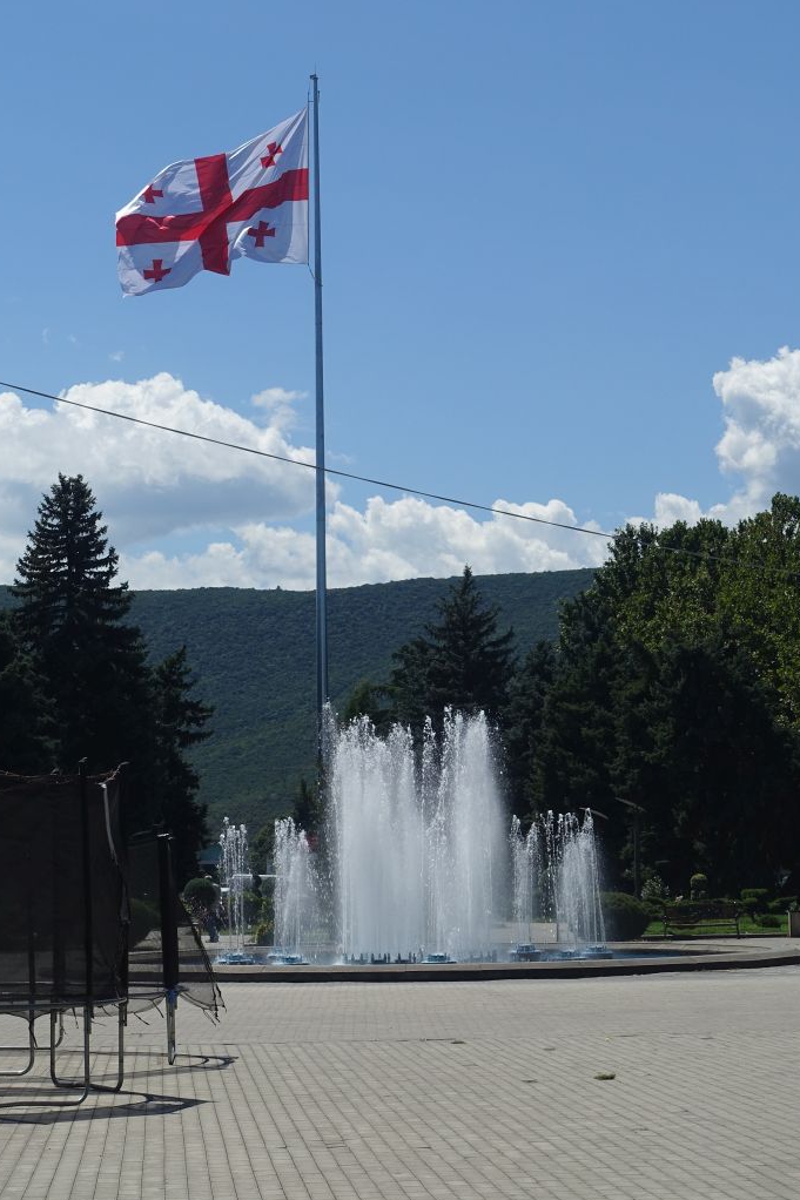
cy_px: 460
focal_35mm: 87
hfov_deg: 15.7
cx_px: 370
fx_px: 2901
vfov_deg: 23.3
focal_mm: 23.9
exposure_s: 1/125
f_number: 5.6
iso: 125
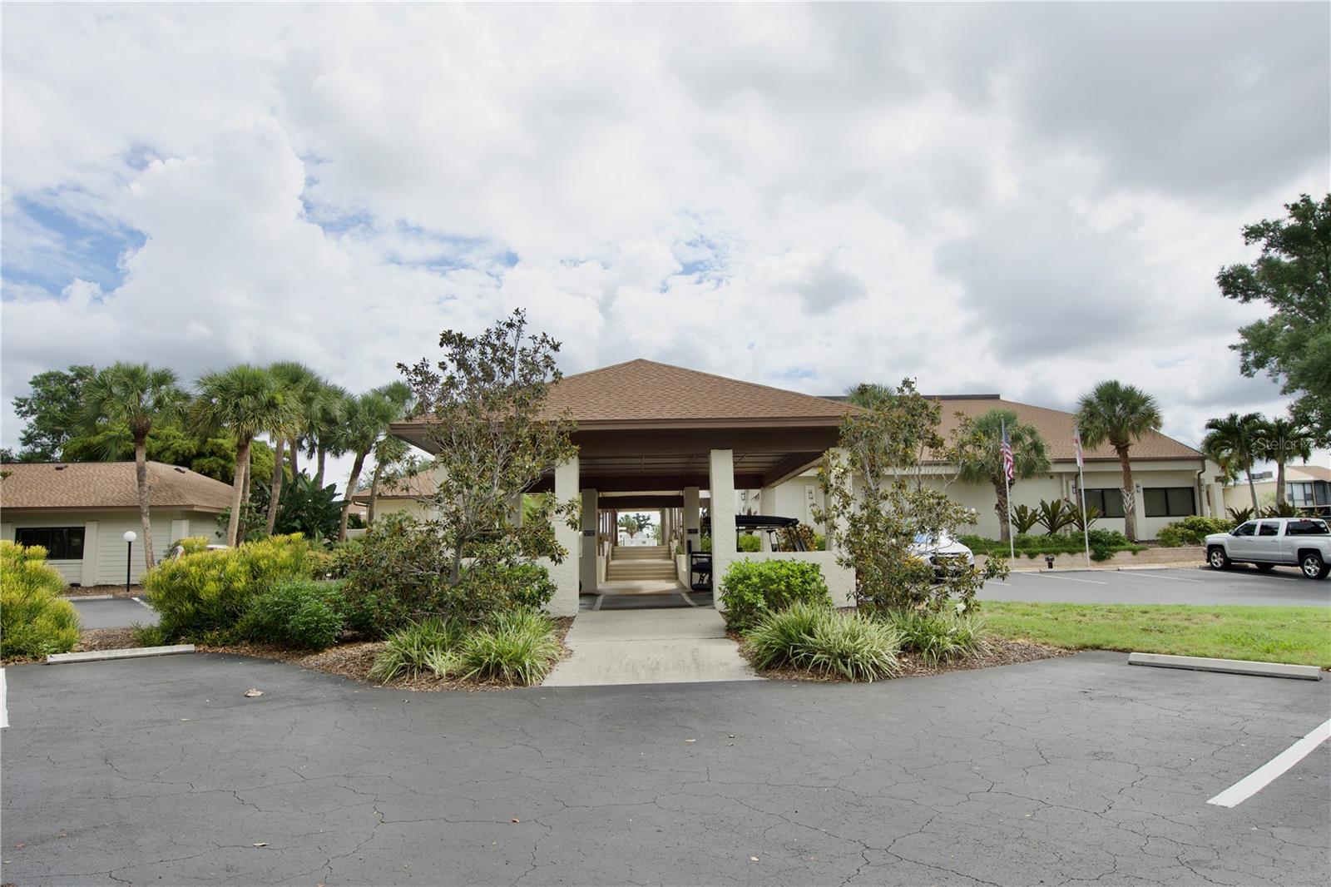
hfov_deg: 81.2
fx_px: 776
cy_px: 444
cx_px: 666
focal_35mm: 21
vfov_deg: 59.5
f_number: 9
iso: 100
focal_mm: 14
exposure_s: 1/250
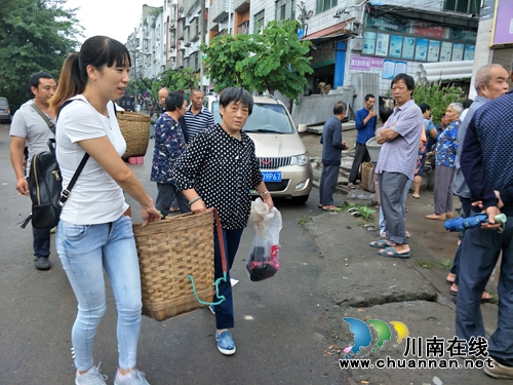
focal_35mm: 24
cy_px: 192
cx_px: 256
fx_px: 356
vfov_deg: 56.8
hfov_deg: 71.6
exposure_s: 1/50
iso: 84
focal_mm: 4.1
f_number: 1.7
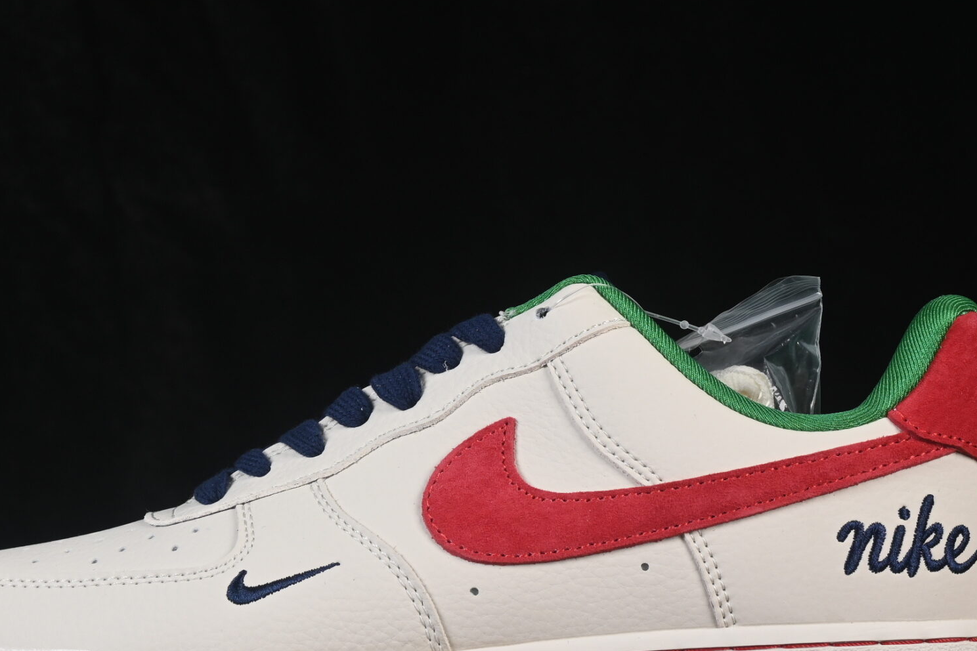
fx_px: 3501
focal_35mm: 129
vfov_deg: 10.6
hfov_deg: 15.9
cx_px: 460
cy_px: 445
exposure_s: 1/80
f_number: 8
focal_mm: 50
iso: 160
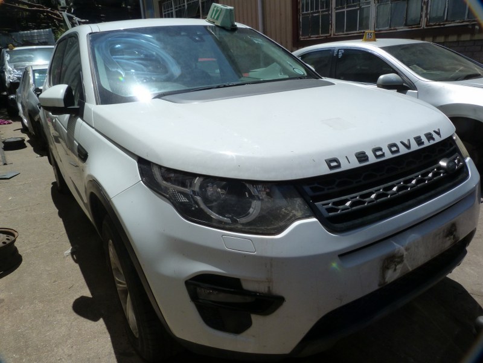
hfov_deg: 69.4
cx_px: 242
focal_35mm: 25
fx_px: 349
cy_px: 182
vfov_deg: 54.9
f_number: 5.6
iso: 125
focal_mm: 4.5
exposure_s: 1/640
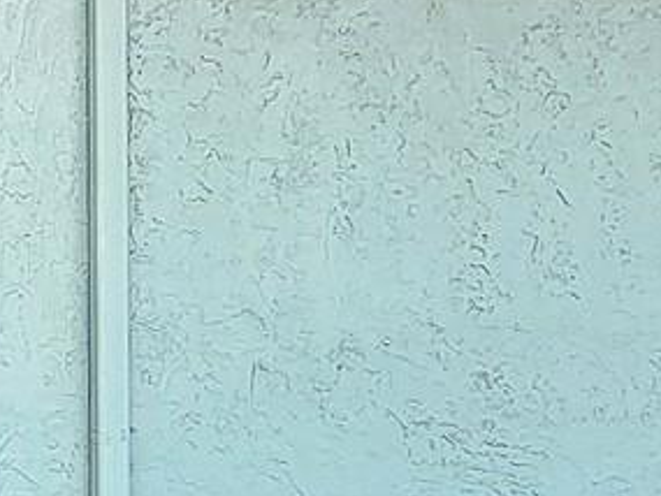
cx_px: -445
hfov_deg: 20.7
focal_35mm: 73
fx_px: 1395
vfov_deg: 20.0
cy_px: 111
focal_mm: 2.2
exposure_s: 1/120
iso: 64
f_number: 2.2
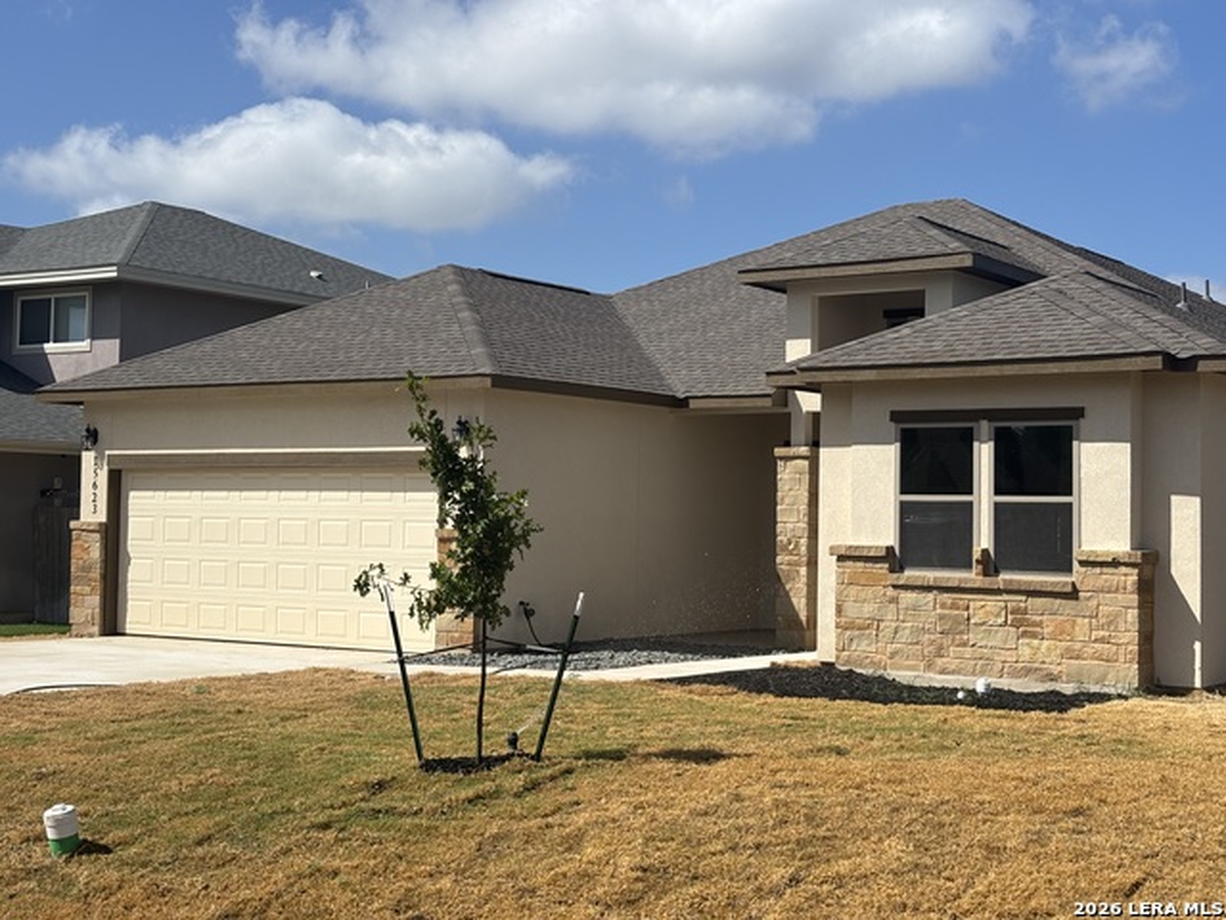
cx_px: 613
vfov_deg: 28.0
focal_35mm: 52
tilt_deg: +1.9
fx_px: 1842
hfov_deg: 36.8
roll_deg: -0.9
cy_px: 460
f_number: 1.6
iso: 40
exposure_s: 1/3788
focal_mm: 5.96
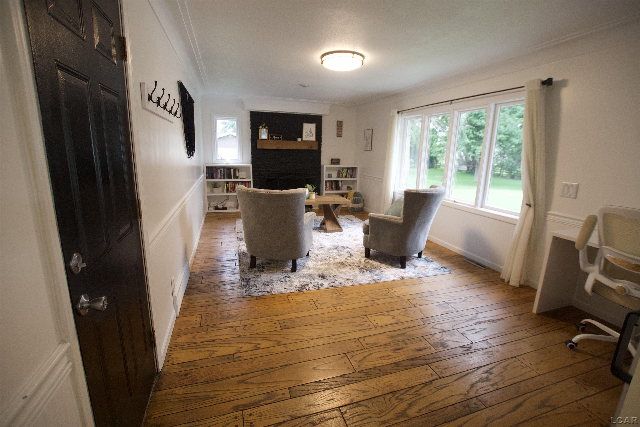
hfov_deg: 100.4
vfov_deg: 77.3
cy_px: 214
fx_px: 267
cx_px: 320
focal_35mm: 15
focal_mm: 10
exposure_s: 1/125
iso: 1250
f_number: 3.5
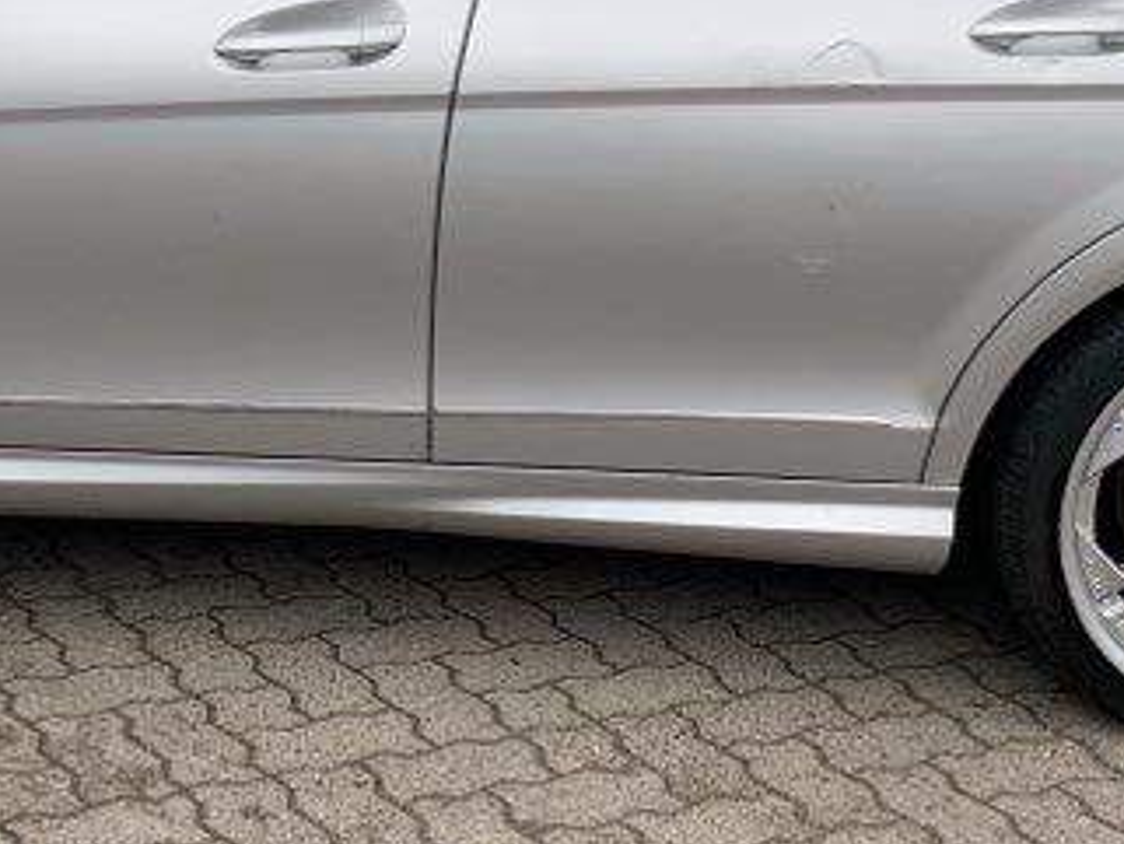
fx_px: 2631
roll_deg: -3.9
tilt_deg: -11.3
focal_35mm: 81
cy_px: 123
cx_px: 284
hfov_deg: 23.9
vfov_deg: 18.0
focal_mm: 4.25
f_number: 1.8
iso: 25
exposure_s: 1/355
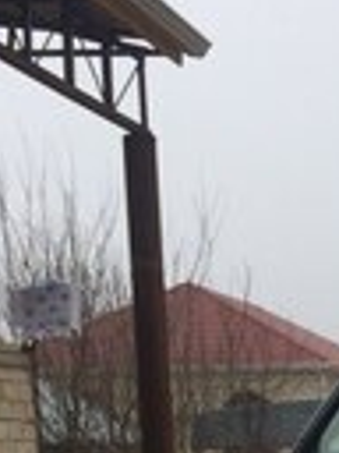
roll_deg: +0.7
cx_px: 593
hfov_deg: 12.2
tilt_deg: -6.8
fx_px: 1462
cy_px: 605
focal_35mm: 112
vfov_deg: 16.5
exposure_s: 1/1080
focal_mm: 4.15
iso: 32
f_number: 2.2
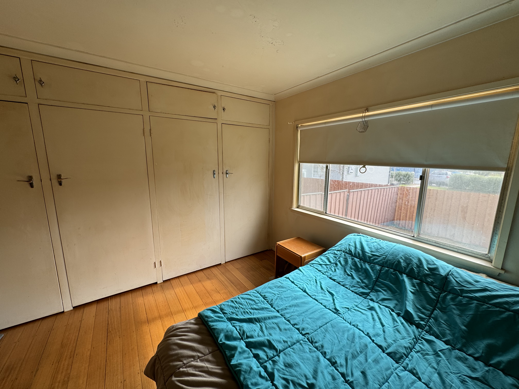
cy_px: 194
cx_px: 260
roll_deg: -0.3
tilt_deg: -9.7
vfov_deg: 85.7
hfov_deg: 102.1
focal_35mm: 14
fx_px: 210
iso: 40
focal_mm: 2.22
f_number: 2.2
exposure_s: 1/165
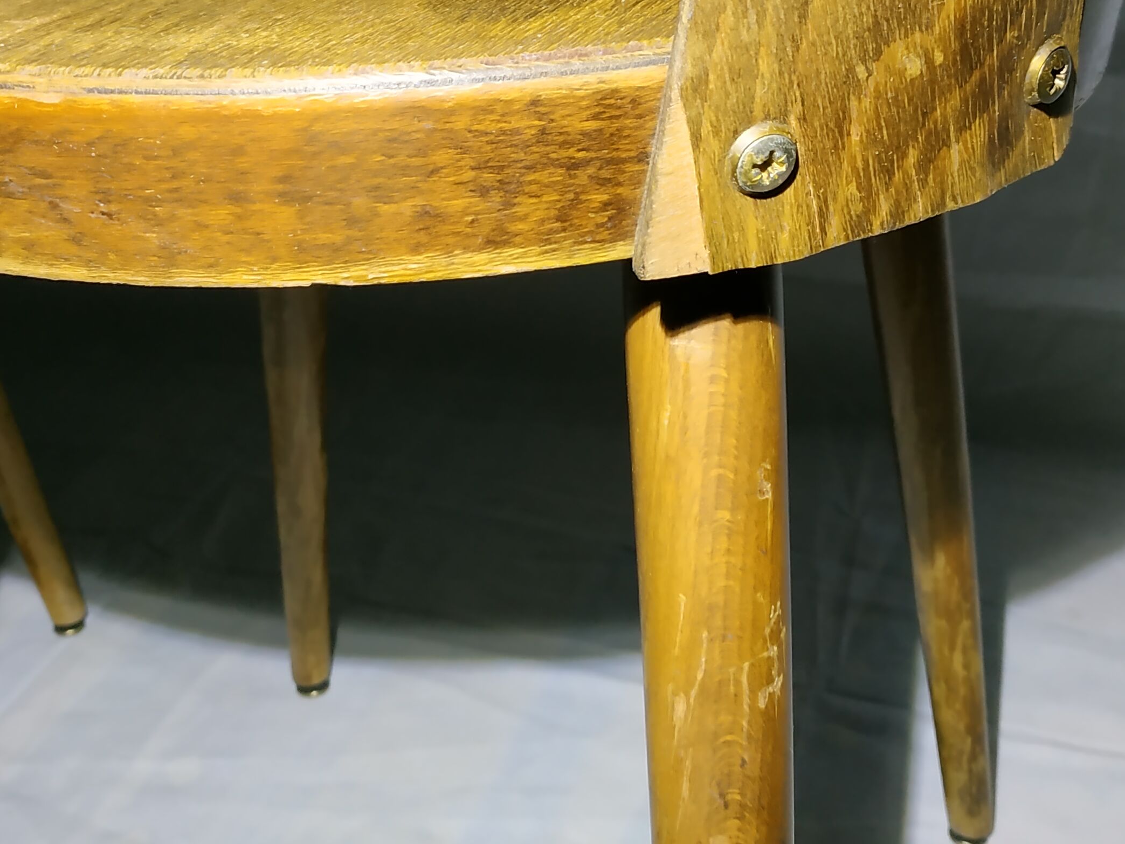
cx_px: 551
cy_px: 135
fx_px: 1495
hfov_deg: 41.2
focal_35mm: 46
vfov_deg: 30.5
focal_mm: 3.94
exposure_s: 1/25
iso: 320
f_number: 1.9
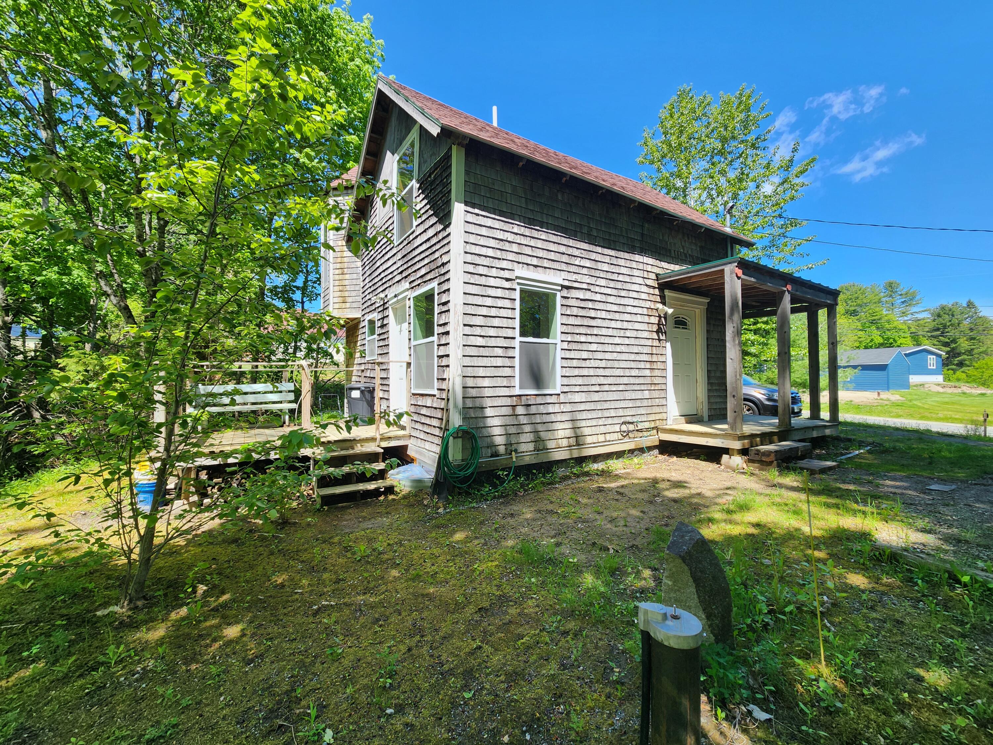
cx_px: 496
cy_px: 372
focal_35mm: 13
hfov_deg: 106.2
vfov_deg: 89.9
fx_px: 373
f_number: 2.2
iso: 50
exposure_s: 1/654
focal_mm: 2.2
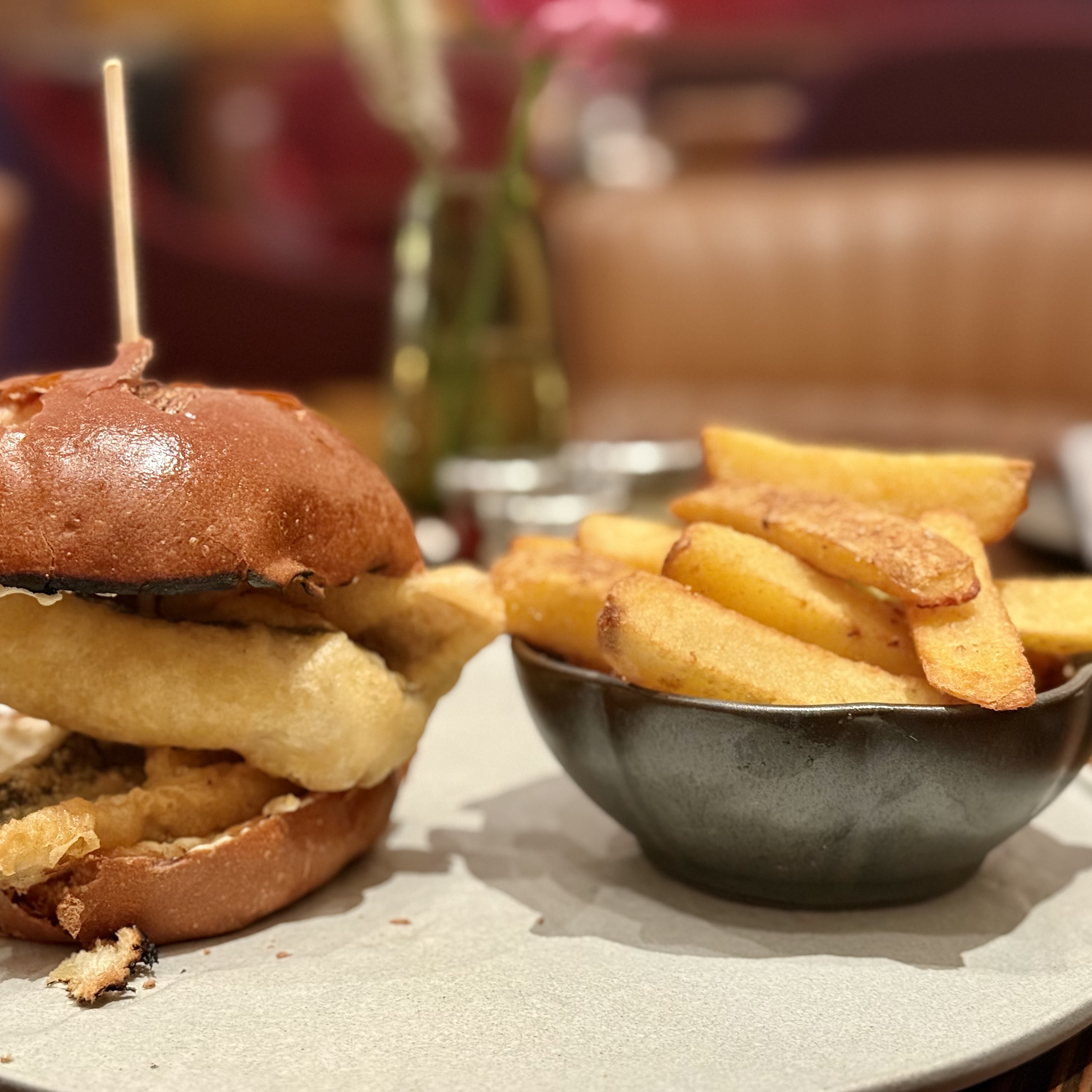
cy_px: 548
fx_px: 2034
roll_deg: +0.4
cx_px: 480
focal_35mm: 57
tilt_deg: -12.6
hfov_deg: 30.0
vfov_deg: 30.0
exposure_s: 1/25
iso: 500
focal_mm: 6.76
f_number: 1.78
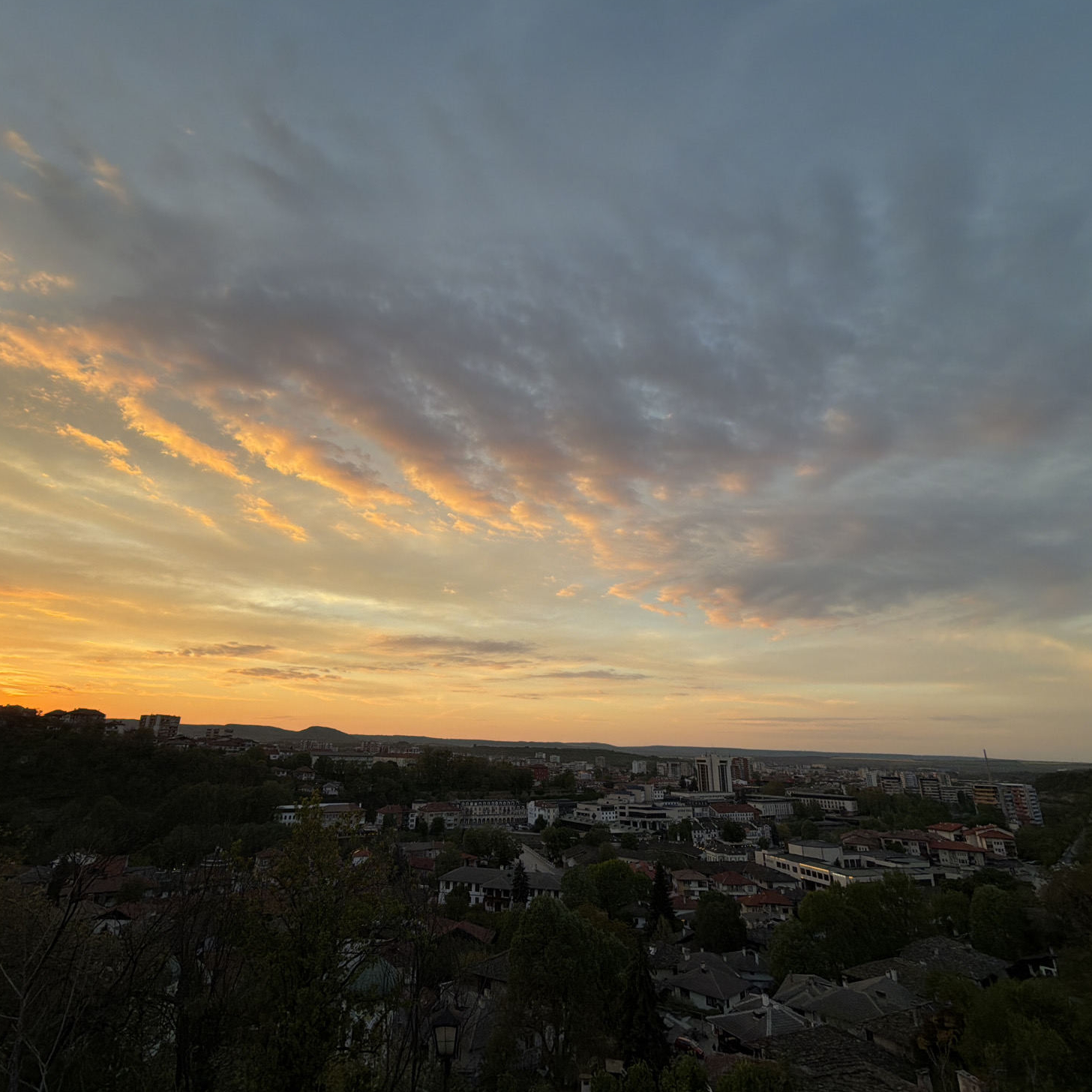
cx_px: 507
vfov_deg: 84.0
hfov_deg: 83.8
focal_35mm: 17
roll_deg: -1.2
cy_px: 552
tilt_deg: +18.0
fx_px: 607
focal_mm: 2.22
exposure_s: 1/173
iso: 40
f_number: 2.2
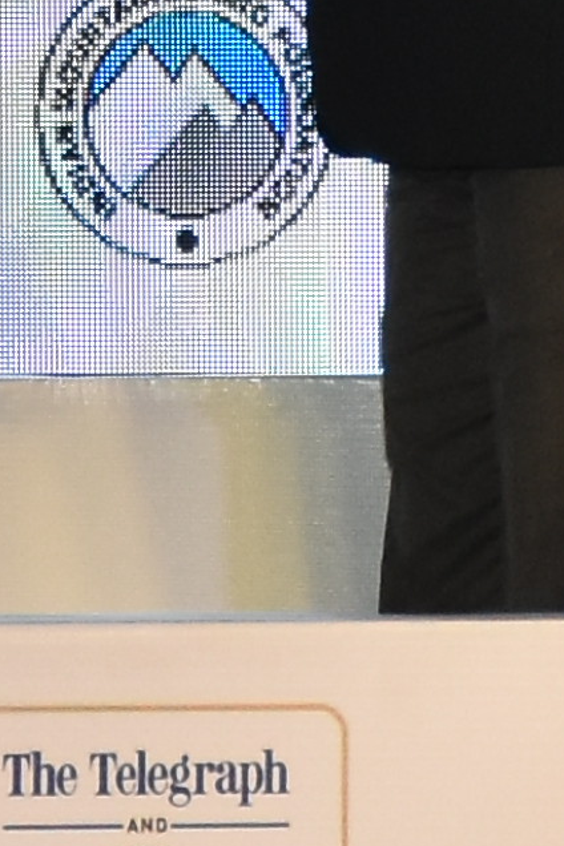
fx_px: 15955
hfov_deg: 2.0
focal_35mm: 679
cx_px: 721
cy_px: -700
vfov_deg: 3.0
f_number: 4.5
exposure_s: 1/125
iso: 800
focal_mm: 48
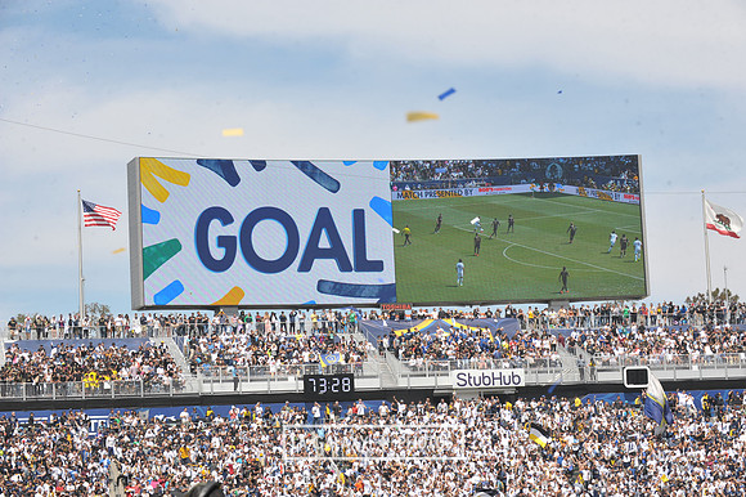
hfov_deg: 20.0
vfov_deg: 13.4
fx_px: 2112
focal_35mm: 102
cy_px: 248
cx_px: 373
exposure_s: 1/400
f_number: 10
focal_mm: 102
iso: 250
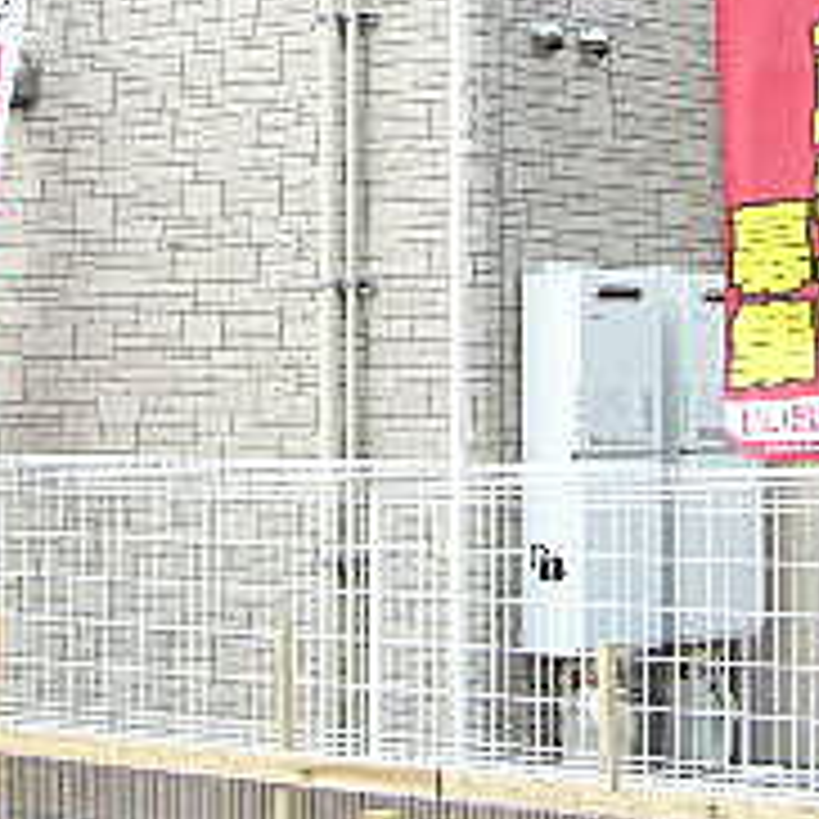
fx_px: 2918
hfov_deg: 16.0
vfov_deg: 15.7
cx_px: 454
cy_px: 0
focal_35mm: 109
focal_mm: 5.8
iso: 80
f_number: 2.8
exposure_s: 1/160
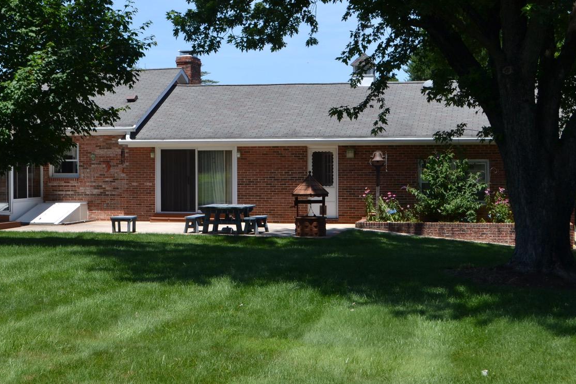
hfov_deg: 30.2
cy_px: 135
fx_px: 1056
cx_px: 174
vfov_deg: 20.6
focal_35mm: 66
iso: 100
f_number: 8
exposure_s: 1/250
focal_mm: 24
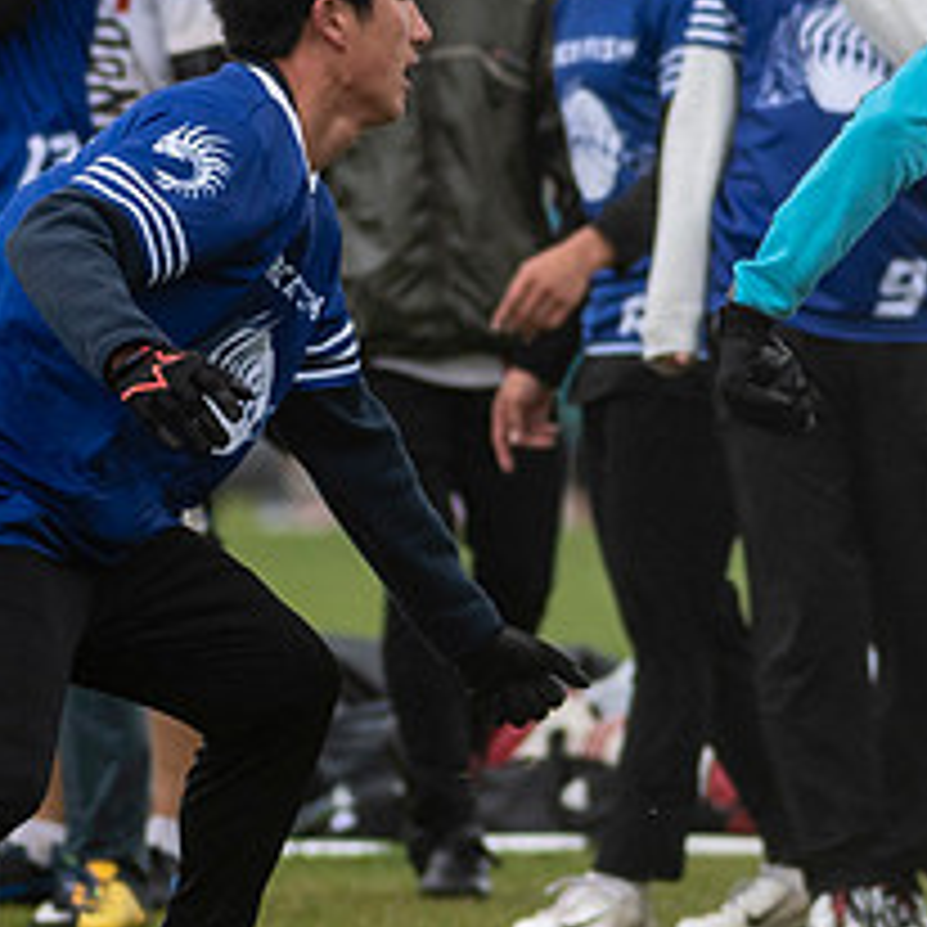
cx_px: 248
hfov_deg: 1.4
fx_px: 38599
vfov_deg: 1.4
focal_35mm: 1274
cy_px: 173
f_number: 4
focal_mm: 200
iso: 125
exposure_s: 1/1000
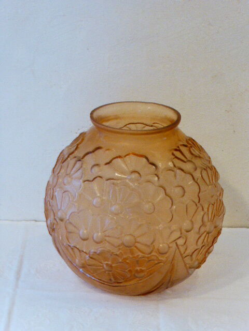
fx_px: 1170
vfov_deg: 16.1
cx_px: 124
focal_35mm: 122
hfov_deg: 12.1
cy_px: 166
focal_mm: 21.8
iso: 400
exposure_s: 1/10
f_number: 5.4
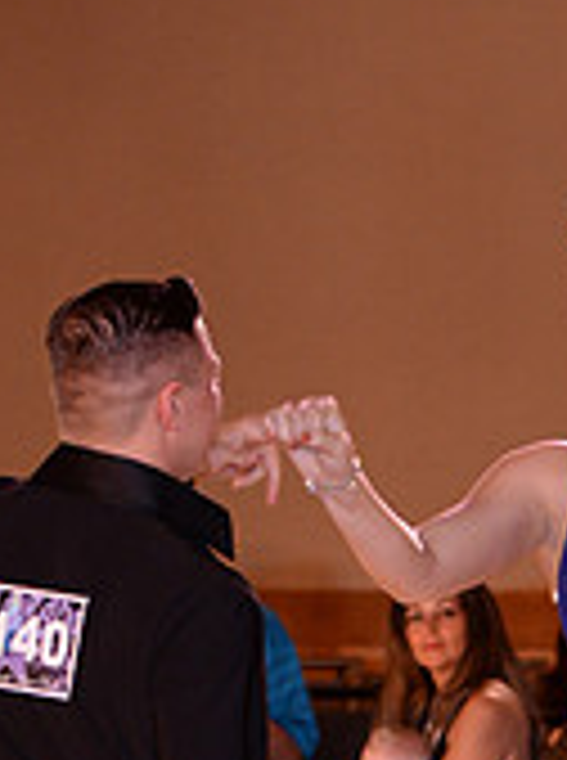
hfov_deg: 4.3
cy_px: 944
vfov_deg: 5.7
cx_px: 628
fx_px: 7607
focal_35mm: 347
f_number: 4
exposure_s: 1/200
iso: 2000
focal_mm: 105
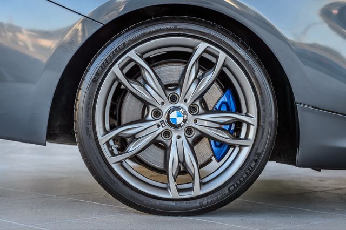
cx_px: 176
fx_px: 899
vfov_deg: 14.6
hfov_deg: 21.8
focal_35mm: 94
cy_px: 112
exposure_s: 1/500
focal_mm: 70
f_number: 4
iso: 400
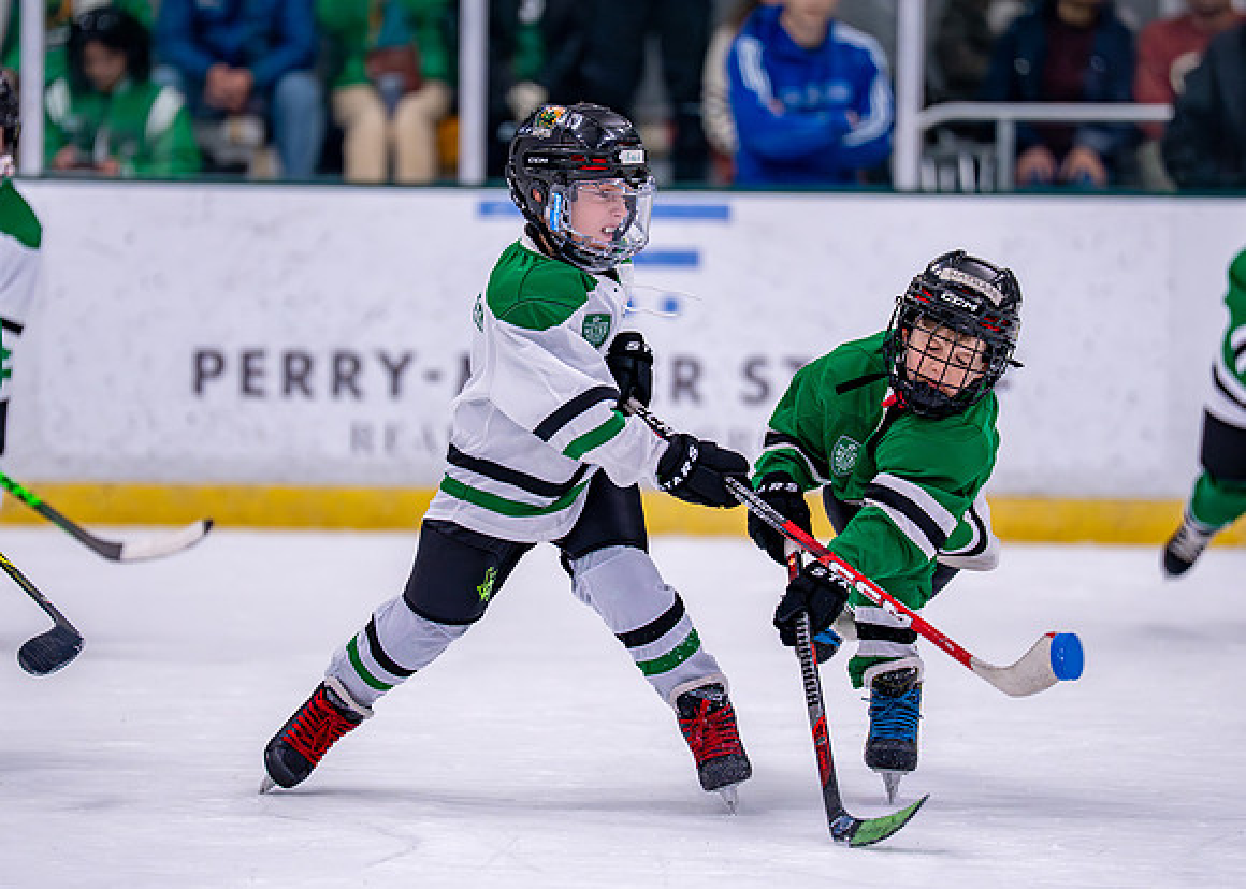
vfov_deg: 5.4
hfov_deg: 7.6
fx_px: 9355
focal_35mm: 264
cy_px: 409
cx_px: 574
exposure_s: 1/1250
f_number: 2.8
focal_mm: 200
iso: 2500
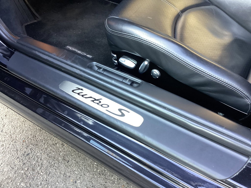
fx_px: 225
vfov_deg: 45.4
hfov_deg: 58.4
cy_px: 94
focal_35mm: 31
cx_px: 126
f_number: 2.4
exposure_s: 1/60
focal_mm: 3.3
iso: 160
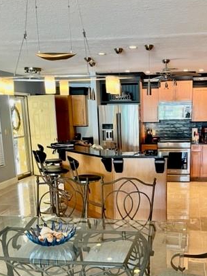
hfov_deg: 34.9
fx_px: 327
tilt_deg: -11.7
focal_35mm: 41
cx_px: 133
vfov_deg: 45.0
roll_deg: +0.5
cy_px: 187
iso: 320
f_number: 1.6
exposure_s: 1/60
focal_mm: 5.1
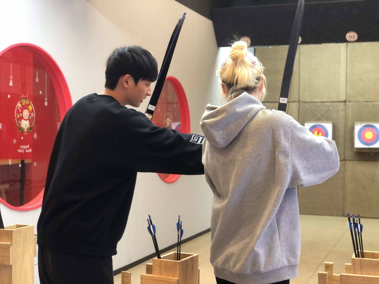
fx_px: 624
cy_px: 142
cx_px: 190
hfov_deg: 33.8
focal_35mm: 57
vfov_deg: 25.7
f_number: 2.8
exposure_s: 1/33
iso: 125
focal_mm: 6.6
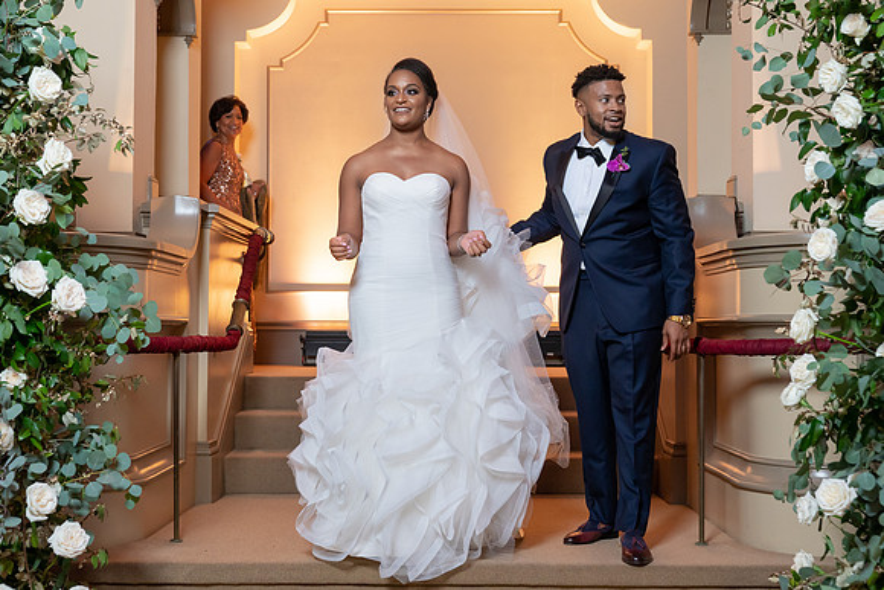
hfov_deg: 41.1
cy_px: 283
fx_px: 1179
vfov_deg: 28.1
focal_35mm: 48
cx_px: 427
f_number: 4
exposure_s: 1/100
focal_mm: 46
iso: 2000
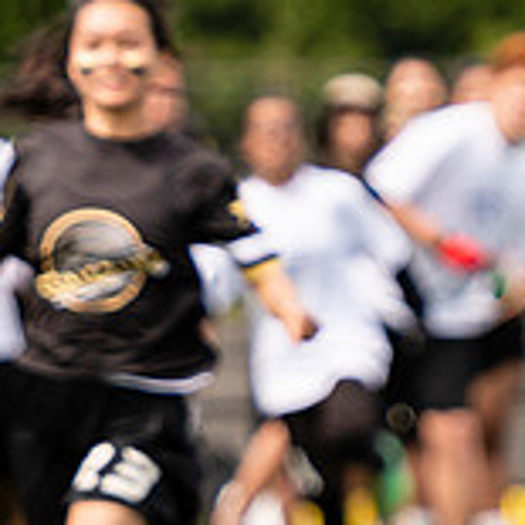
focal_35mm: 1288
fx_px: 22101
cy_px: 116
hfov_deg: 1.4
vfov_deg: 1.4
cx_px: -3
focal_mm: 185
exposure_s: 1/3200
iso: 250
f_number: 2.8
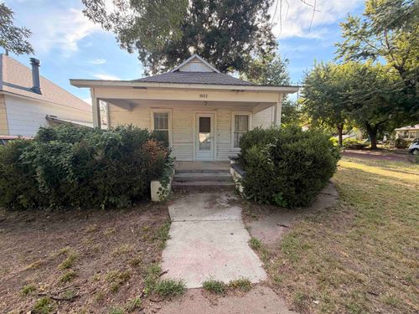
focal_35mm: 14
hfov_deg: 102.1
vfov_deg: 85.7
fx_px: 169
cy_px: 157
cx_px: 210
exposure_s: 1/164
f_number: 2.2
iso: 50
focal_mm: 2.22
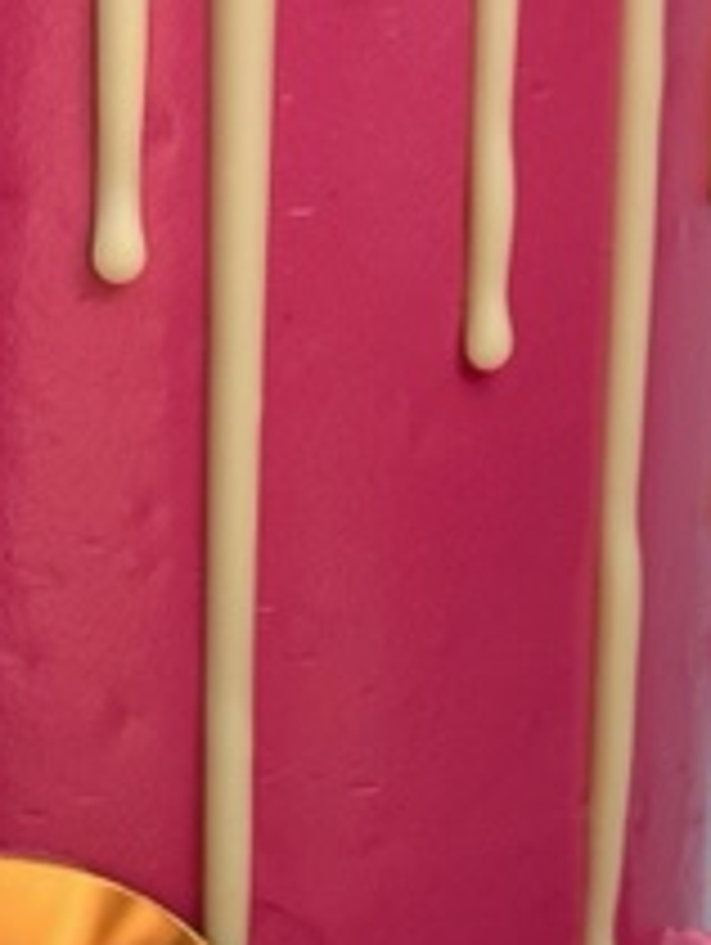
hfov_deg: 10.1
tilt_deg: -15.3
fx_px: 3990
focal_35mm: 146
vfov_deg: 13.1
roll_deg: -1.2
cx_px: 50
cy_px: 1143
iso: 64
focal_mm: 6.86
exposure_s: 1/318
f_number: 1.78
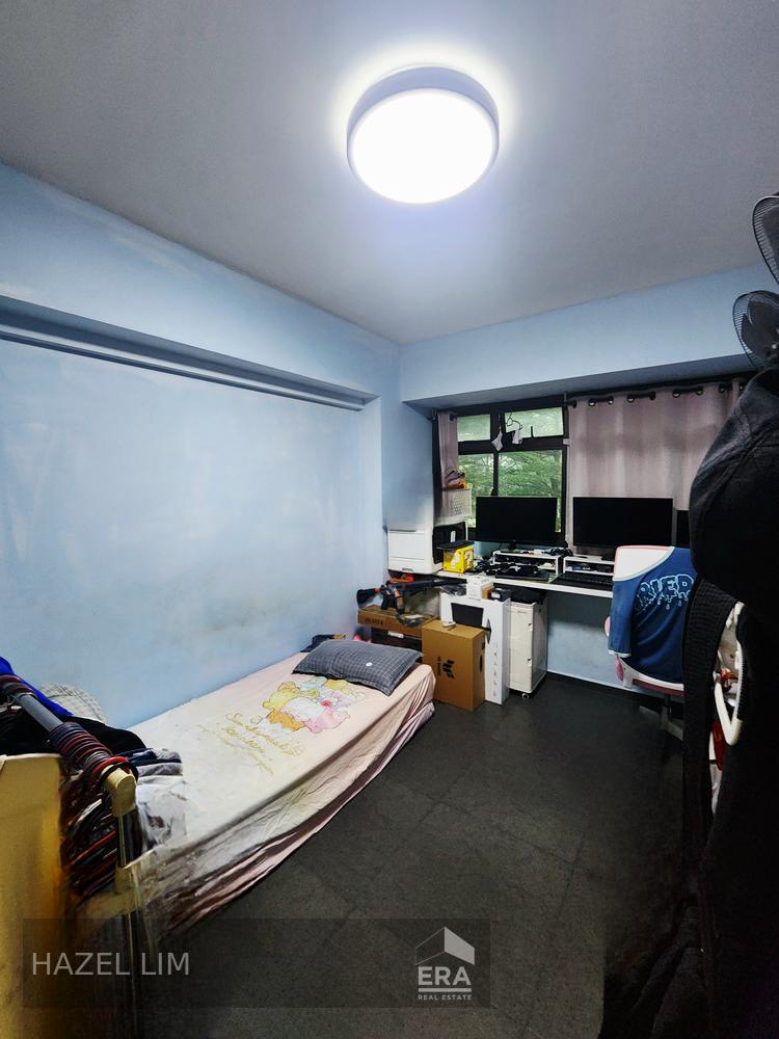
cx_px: 390
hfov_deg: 89.9
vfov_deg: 106.2
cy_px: 520
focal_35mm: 13
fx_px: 390
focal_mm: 2.2
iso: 640
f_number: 2.2
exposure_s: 1/33.4
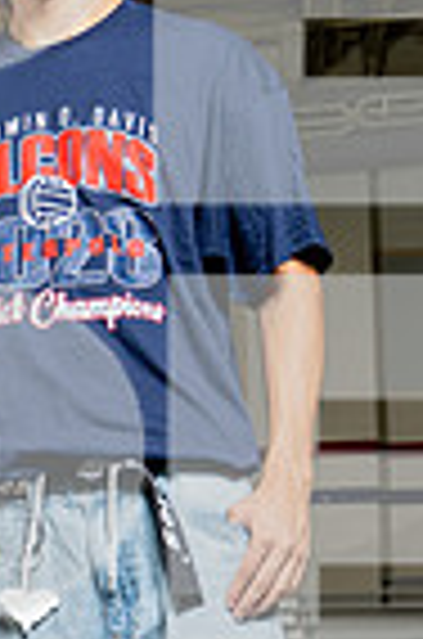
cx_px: -459
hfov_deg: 10.9
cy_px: 515
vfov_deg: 18.1
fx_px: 1984
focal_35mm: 112
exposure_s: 1/250
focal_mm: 27
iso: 100
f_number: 4.5
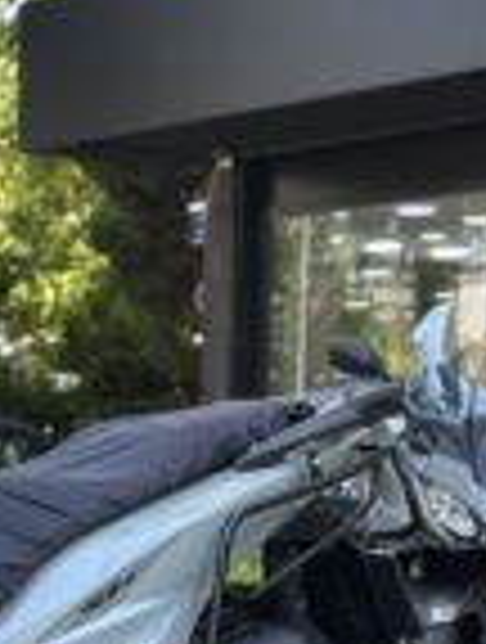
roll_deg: -1.1
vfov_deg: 15.5
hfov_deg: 11.7
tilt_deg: -1.5
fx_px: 2330
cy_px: 579
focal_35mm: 125
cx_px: -94
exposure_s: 1/351
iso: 80
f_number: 1.78
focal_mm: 6.86
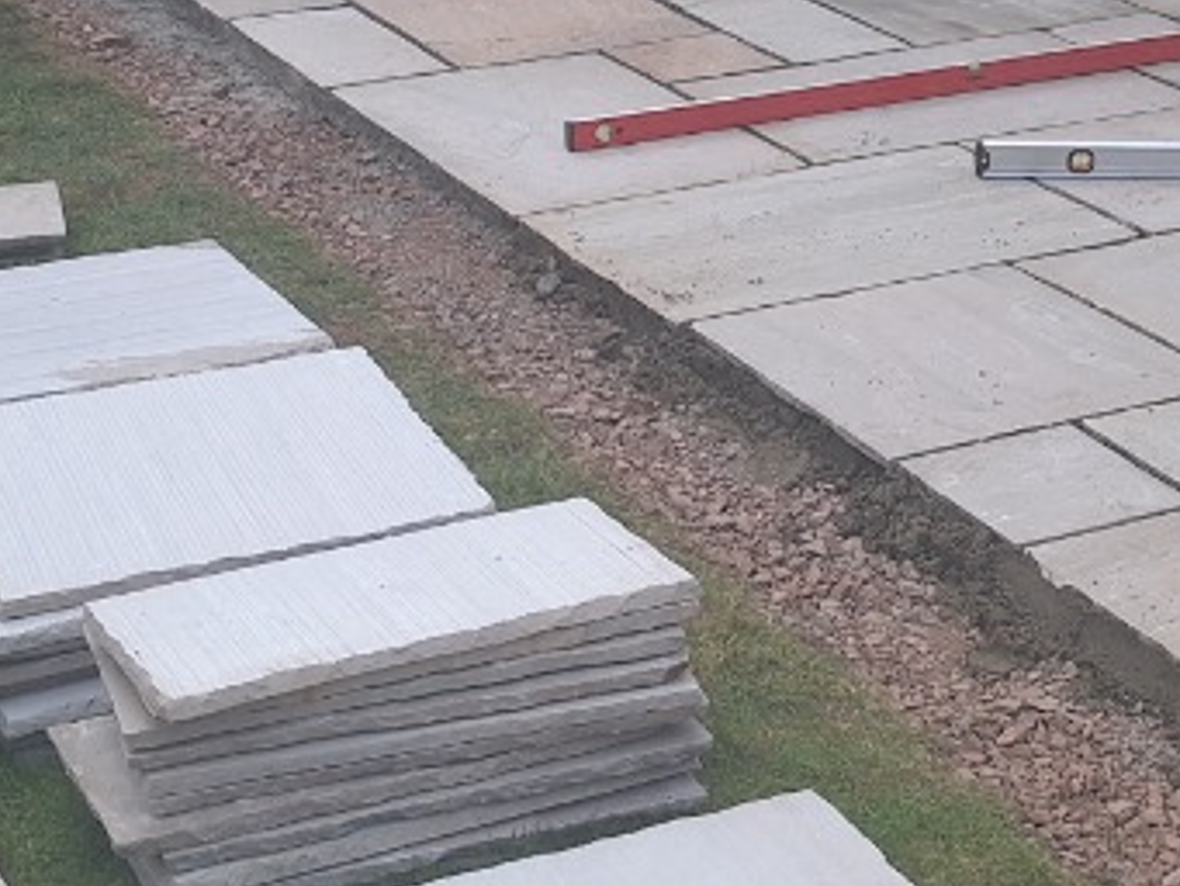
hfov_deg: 24.1
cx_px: 730
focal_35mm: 81
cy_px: 69
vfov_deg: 17.9
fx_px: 2762
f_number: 1.8
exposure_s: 1/1006
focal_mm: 5.54
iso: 25
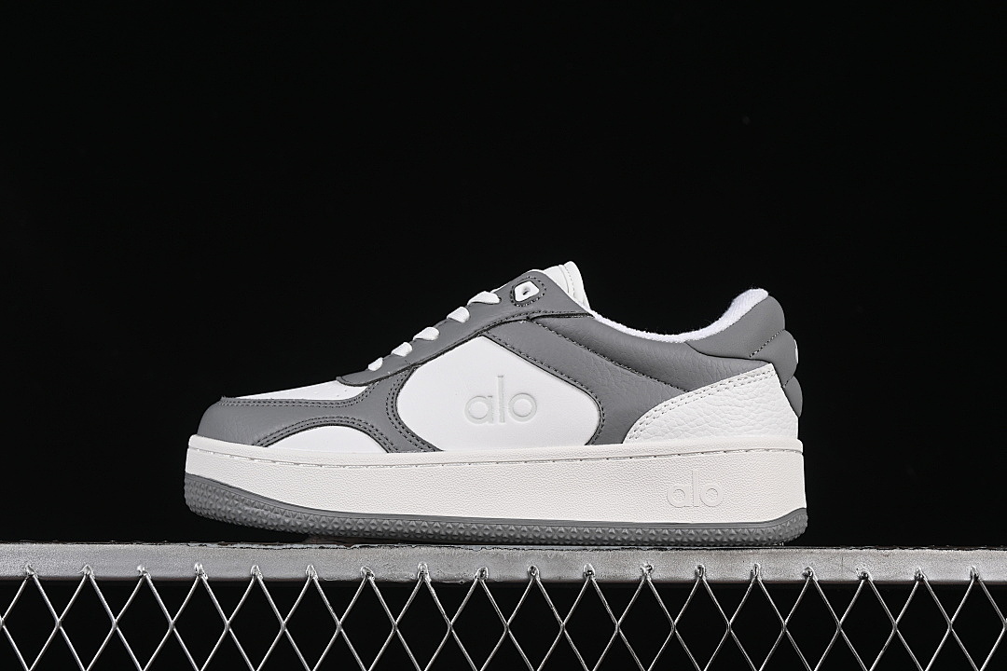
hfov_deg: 27.0
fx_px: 2098
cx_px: 504
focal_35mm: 75
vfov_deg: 18.2
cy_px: 336
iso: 160
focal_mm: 50
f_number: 8
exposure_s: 1/80
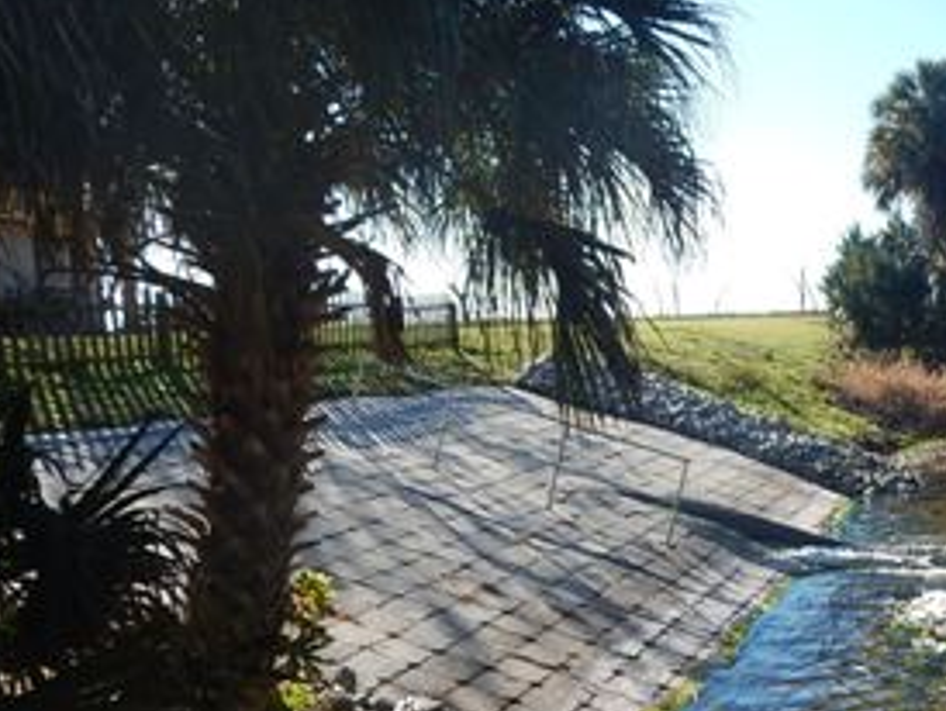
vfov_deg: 33.7
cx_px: 791
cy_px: 528
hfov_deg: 42.2
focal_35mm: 42
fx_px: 1149
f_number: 2.8
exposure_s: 1/1000
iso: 125
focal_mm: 4.3
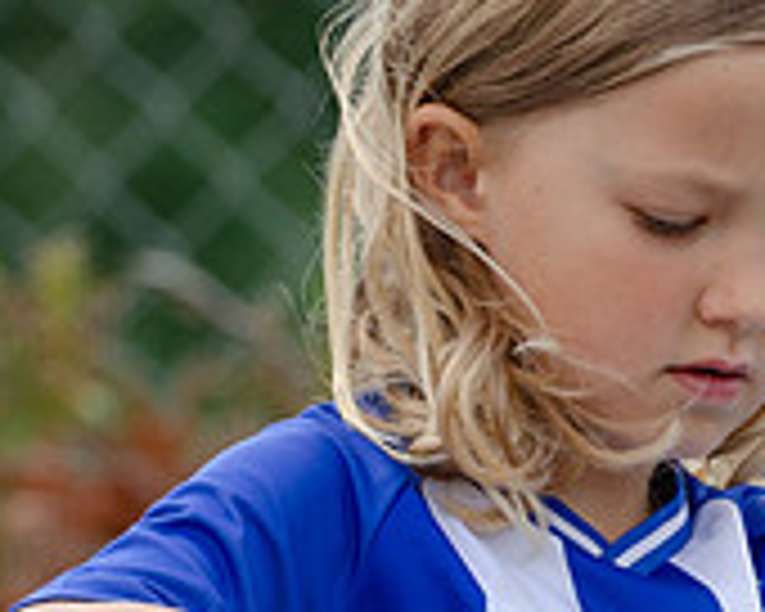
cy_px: 432
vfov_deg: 1.4
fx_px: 25290
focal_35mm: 1117
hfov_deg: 1.7
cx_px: 18
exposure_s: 1/800
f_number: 5.3
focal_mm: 220
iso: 250
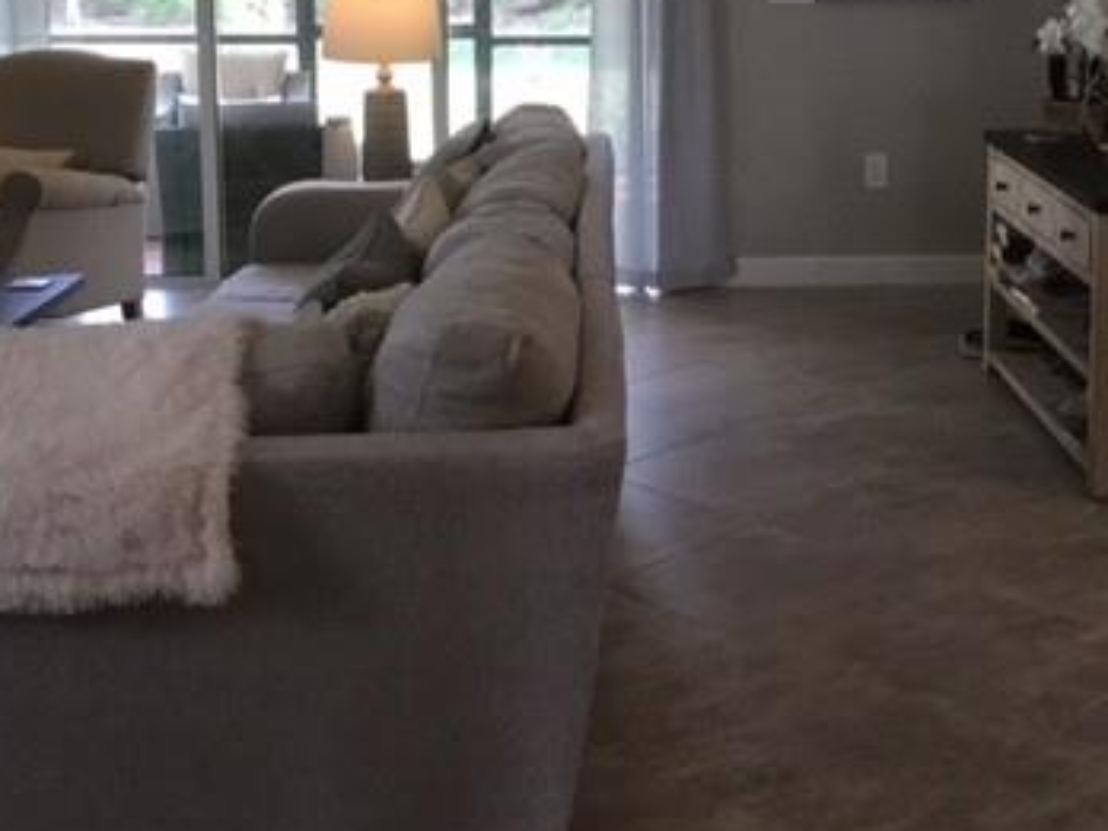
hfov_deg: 33.7
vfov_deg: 25.2
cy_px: 156
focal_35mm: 57
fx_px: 1824
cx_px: 675
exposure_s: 1/30
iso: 40
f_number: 2.4
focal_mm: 3.3
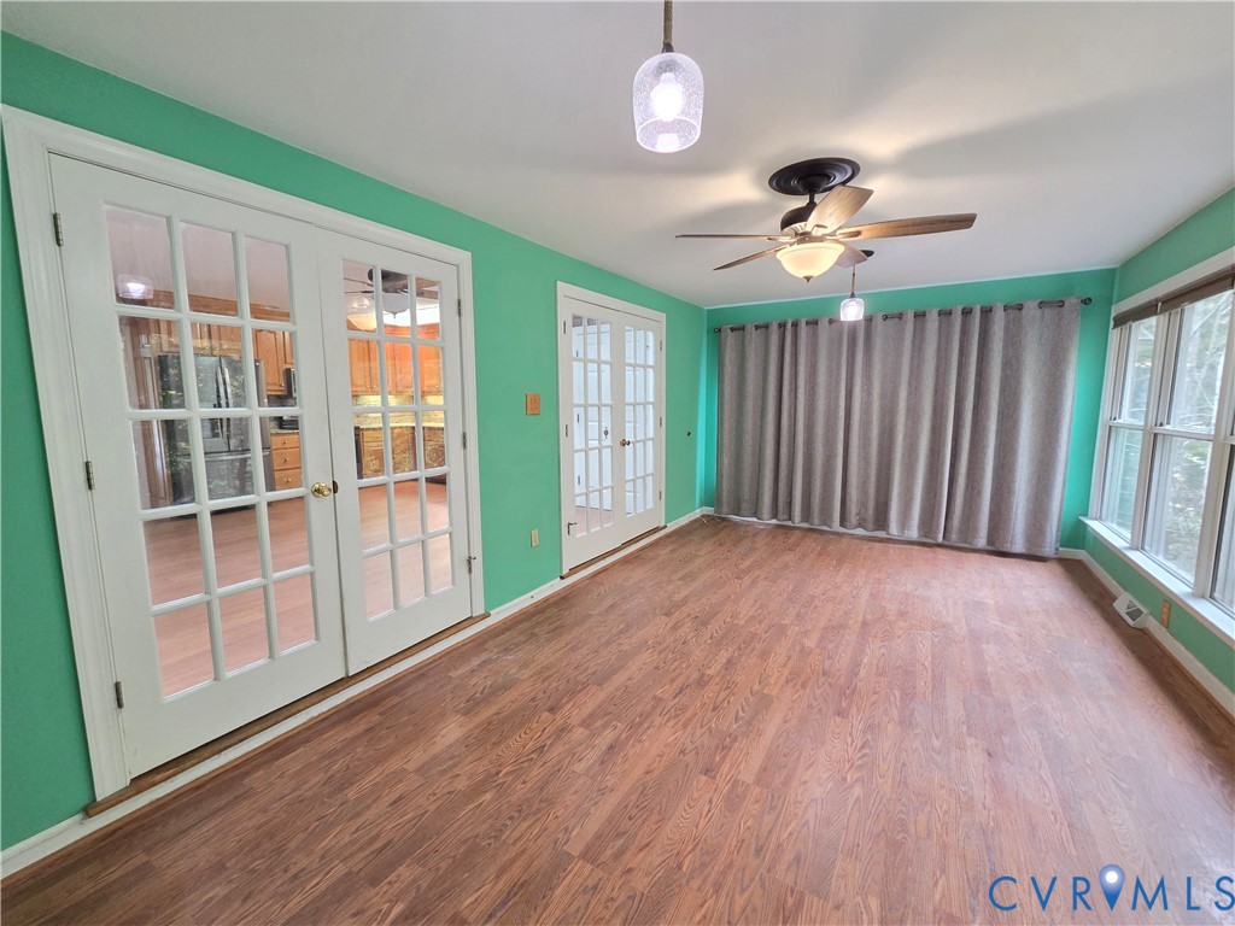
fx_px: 464
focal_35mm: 13
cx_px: 618
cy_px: 463
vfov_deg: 89.9
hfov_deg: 106.2
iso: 400
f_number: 2.2
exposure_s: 1/60
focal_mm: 2.2
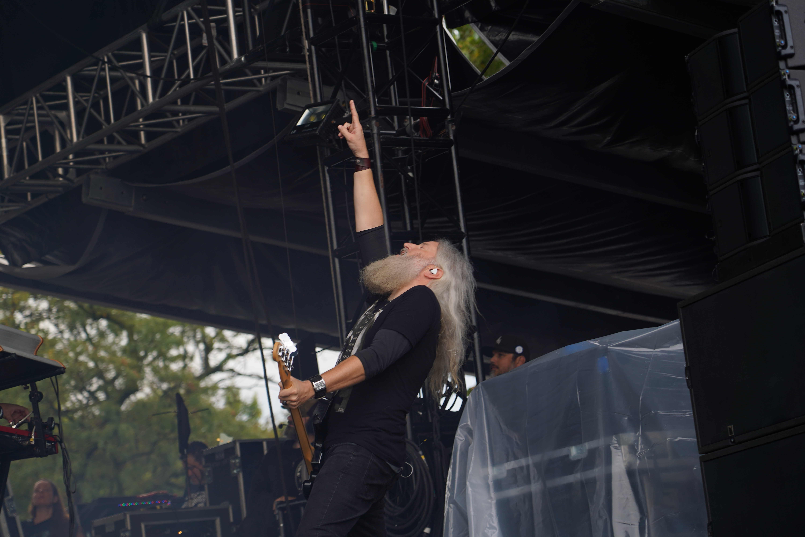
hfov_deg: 19.5
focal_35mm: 105
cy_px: 268
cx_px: 402
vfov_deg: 13.0
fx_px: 2348
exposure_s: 1/160
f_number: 4.5
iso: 100
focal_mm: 105
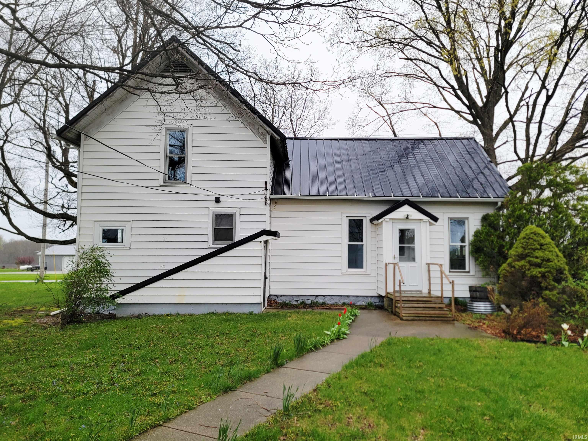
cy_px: 220
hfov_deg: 71.6
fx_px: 408
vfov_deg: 56.8
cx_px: 294
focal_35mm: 24
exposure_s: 1/120
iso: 25
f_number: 1.8
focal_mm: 6.7
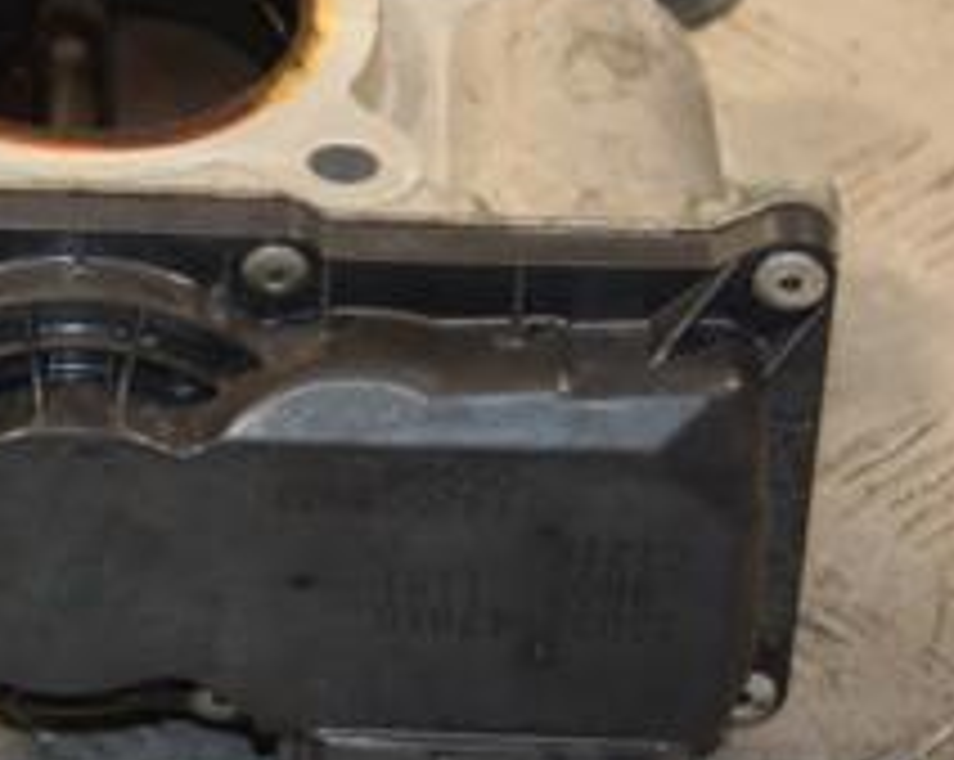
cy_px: 211
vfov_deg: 5.2
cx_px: 14
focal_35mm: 299
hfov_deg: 6.5
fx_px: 8440
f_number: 5.6
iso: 800
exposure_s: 1/200
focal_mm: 75
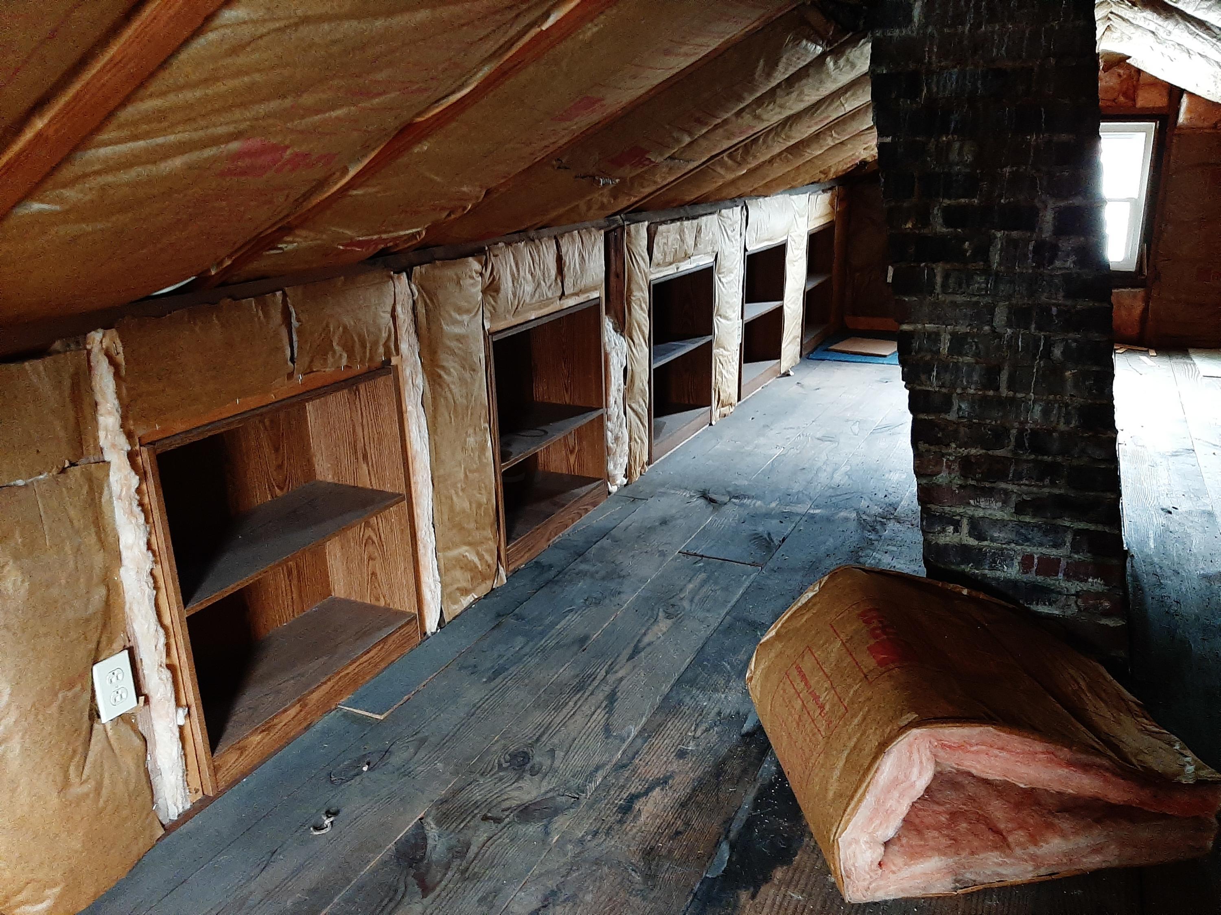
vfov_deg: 53.1
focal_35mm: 26
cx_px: 610
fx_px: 917
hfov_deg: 67.3
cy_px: 458
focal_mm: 3.93
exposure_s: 1/25
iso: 250
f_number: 1.7
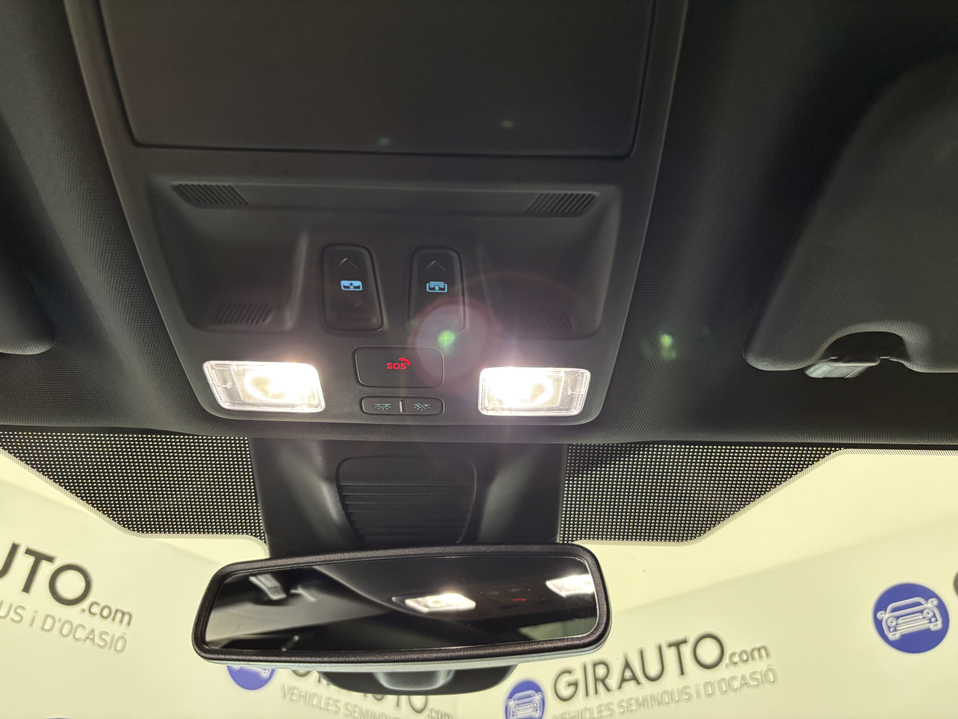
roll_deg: -0.7
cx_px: 479
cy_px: 360
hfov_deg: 67.3
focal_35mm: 26
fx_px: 720
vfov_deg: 53.1
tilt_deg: +40.1
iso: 500
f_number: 1.6
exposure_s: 1/33
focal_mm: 5.96
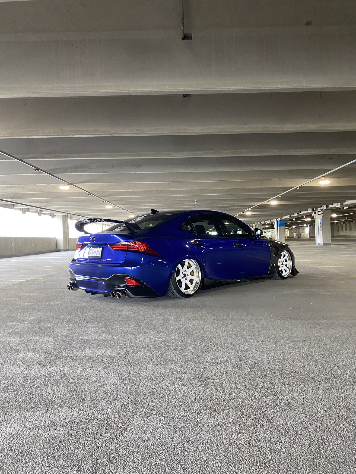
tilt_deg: +1.1
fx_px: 357
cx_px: 178
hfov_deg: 53.1
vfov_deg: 67.3
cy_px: 237
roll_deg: +1.1
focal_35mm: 26
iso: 125
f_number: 1.8
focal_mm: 4.25
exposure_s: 1/60
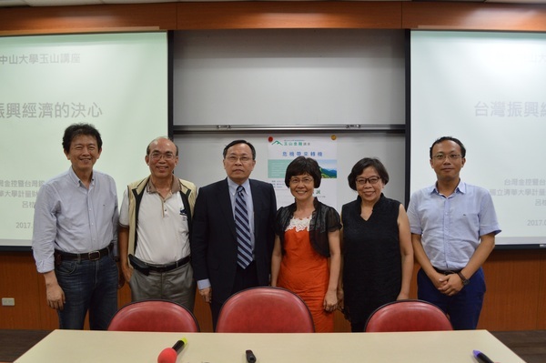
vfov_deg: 47.9
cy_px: 182
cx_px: 273
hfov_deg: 67.4
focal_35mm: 27
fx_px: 409
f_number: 5
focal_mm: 18
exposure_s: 1/80
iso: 800
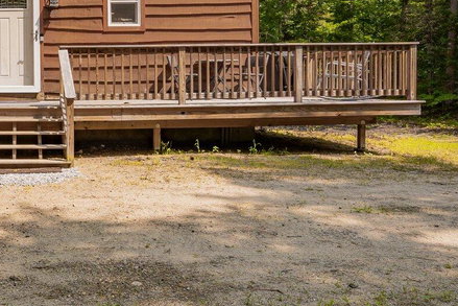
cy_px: 93
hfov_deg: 41.3
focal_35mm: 42
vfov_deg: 31.6
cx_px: 17
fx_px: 534
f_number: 9
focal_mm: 16
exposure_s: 1/60
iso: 50
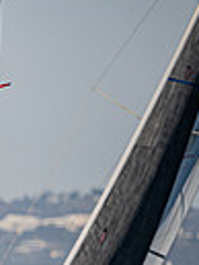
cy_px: 369
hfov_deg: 1.5
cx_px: -357
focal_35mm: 1007
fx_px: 7706
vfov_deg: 2.0
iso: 320
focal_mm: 230
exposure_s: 1/3200
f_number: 5.6
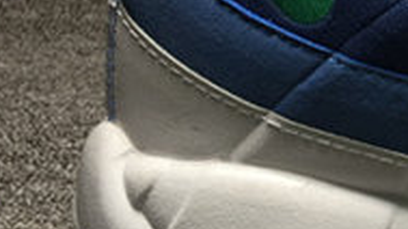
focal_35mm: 117
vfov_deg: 10.2
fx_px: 1265
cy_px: -24
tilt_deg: -14.2
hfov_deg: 16.2
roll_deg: -0.4
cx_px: 674
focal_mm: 4.15
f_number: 2.2
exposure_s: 1/50
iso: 32
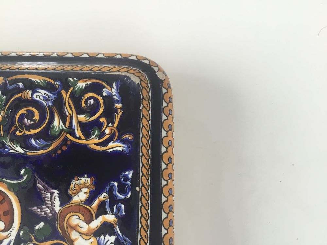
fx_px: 293
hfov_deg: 58.4
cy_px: 122
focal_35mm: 31
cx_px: 164
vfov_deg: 45.4
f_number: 2.4
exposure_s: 1/33
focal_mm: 3.3
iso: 32
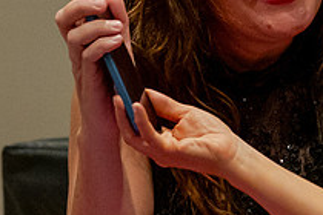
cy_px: 71
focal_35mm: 647
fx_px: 5805
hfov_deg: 3.2
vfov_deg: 2.1
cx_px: 198
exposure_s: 1/125
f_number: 4.5
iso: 5000
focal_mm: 120
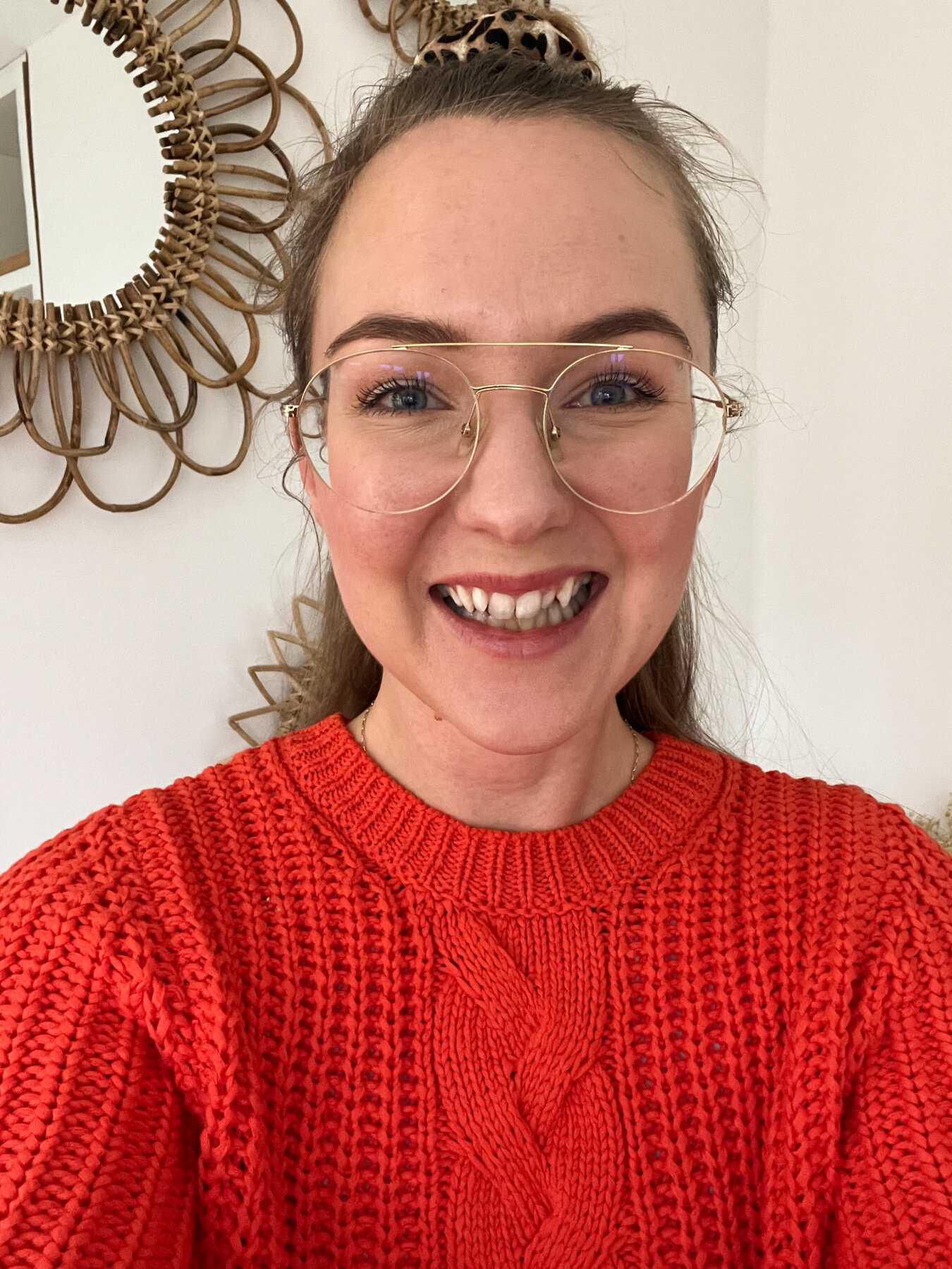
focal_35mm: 30
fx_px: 1100
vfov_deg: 60.0
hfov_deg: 46.8
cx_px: 476
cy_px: 634
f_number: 2.2
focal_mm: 2.71
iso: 400
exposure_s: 1/35
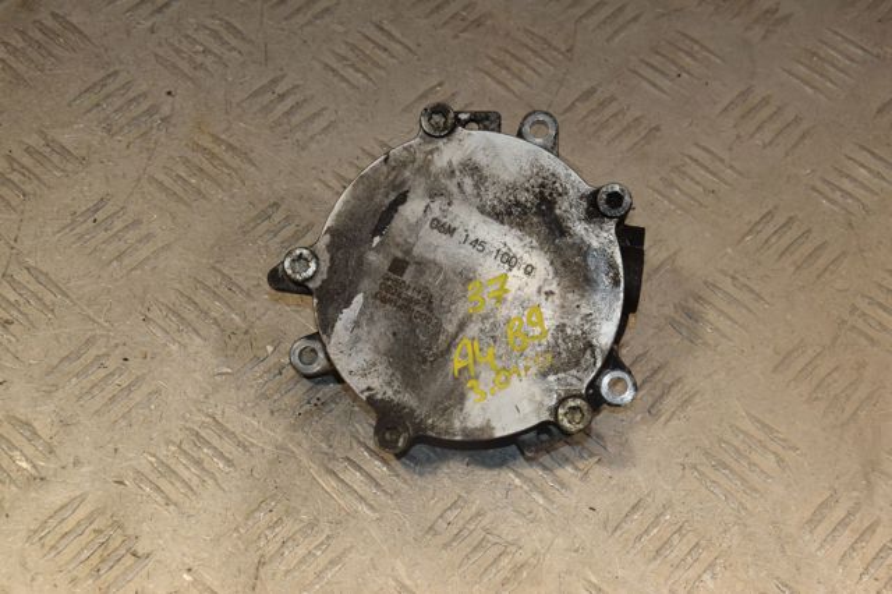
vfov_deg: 18.9
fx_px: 1783
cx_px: 446
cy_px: 297
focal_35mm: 72
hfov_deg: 28.1
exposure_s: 1/200
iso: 800
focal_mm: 48
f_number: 8
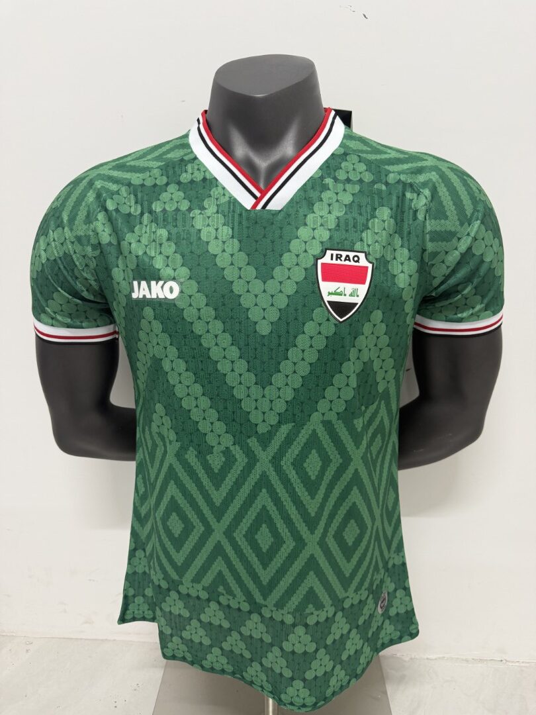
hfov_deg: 56.8
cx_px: 268
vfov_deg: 71.6
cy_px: 358
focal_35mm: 24
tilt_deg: -15.3
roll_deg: +1.2
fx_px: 495
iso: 200
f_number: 1.78
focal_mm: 6.76
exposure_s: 1/50
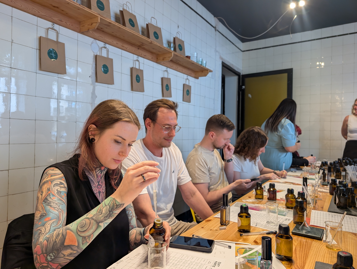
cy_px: 134
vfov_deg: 56.9
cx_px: 178
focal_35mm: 24
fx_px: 248
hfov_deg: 71.5
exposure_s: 1/46
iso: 48
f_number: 1.68
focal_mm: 6.9
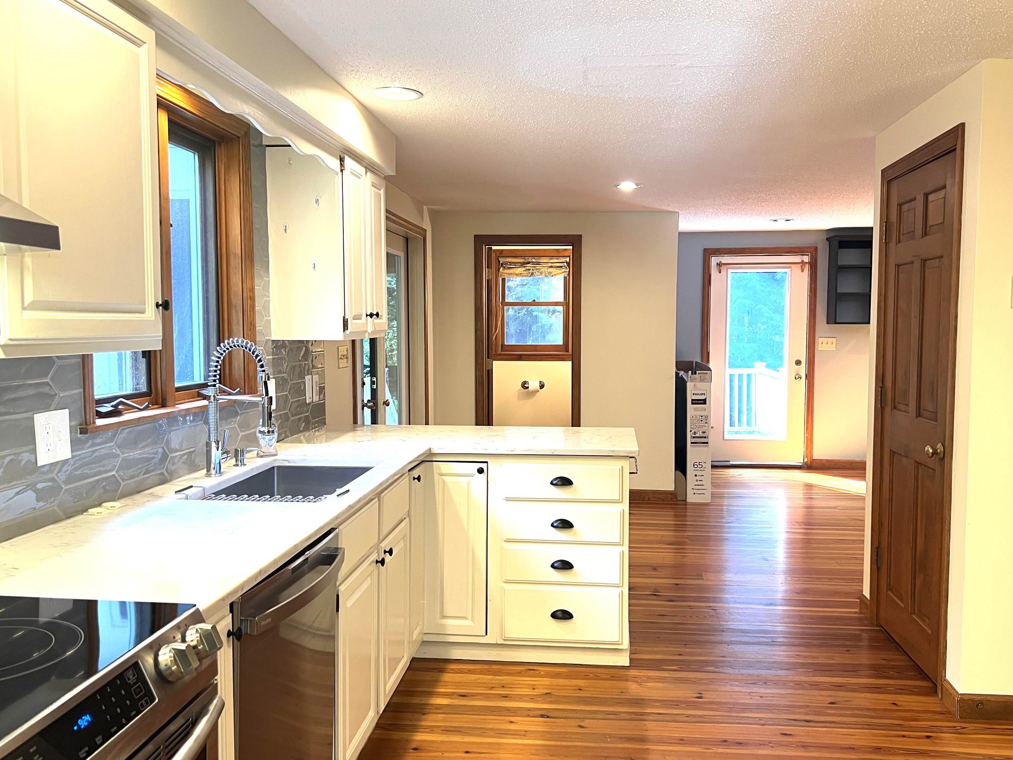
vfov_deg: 46.8
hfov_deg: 59.9
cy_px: 380
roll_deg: +0.3
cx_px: 530
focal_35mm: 30
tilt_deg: -3.8
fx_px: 878
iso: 80
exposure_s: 1/60
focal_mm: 5.7
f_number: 1.5
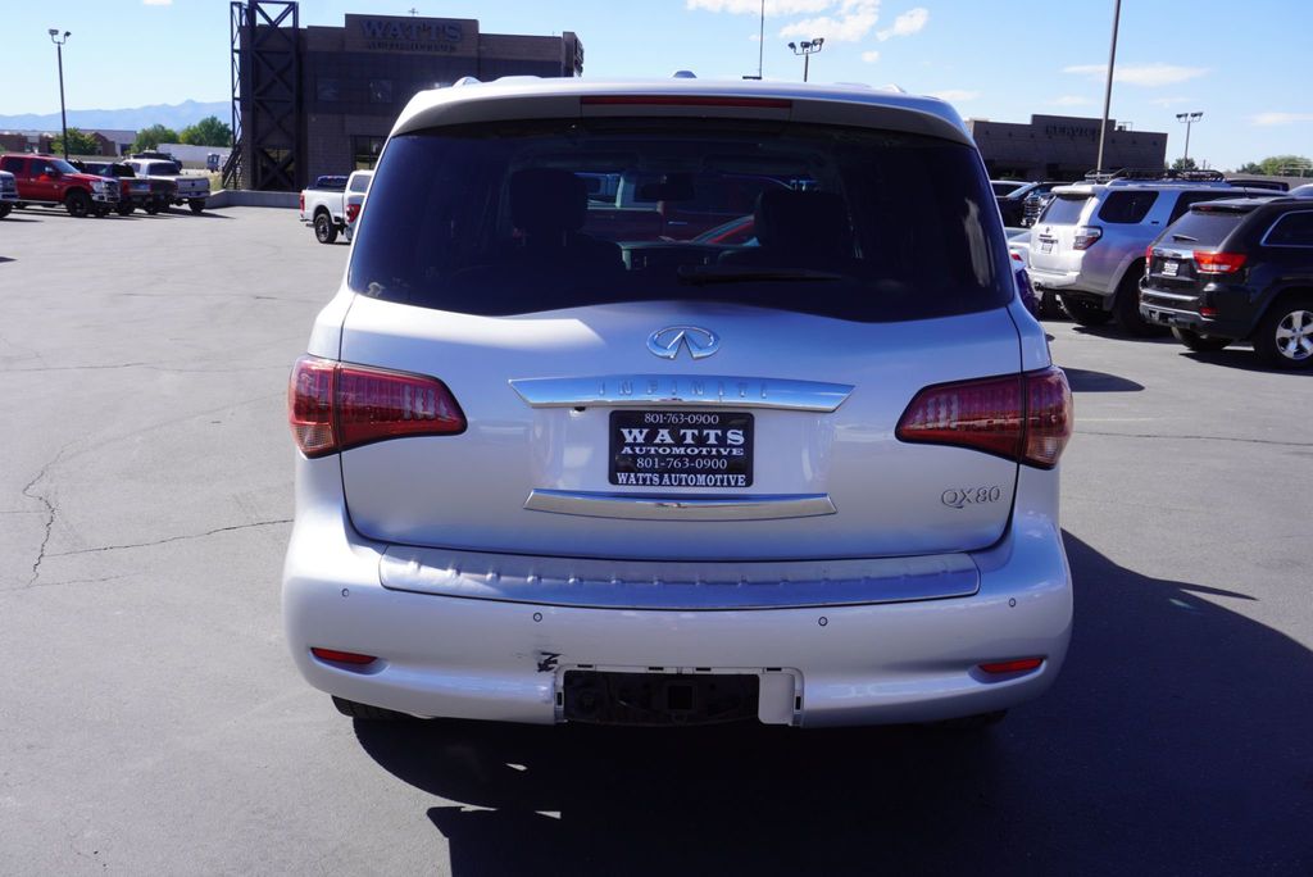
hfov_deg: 57.2
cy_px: 438
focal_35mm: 33
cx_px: 656
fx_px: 1204
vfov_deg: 40.0
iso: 100
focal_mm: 22
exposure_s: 1/125
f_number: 9
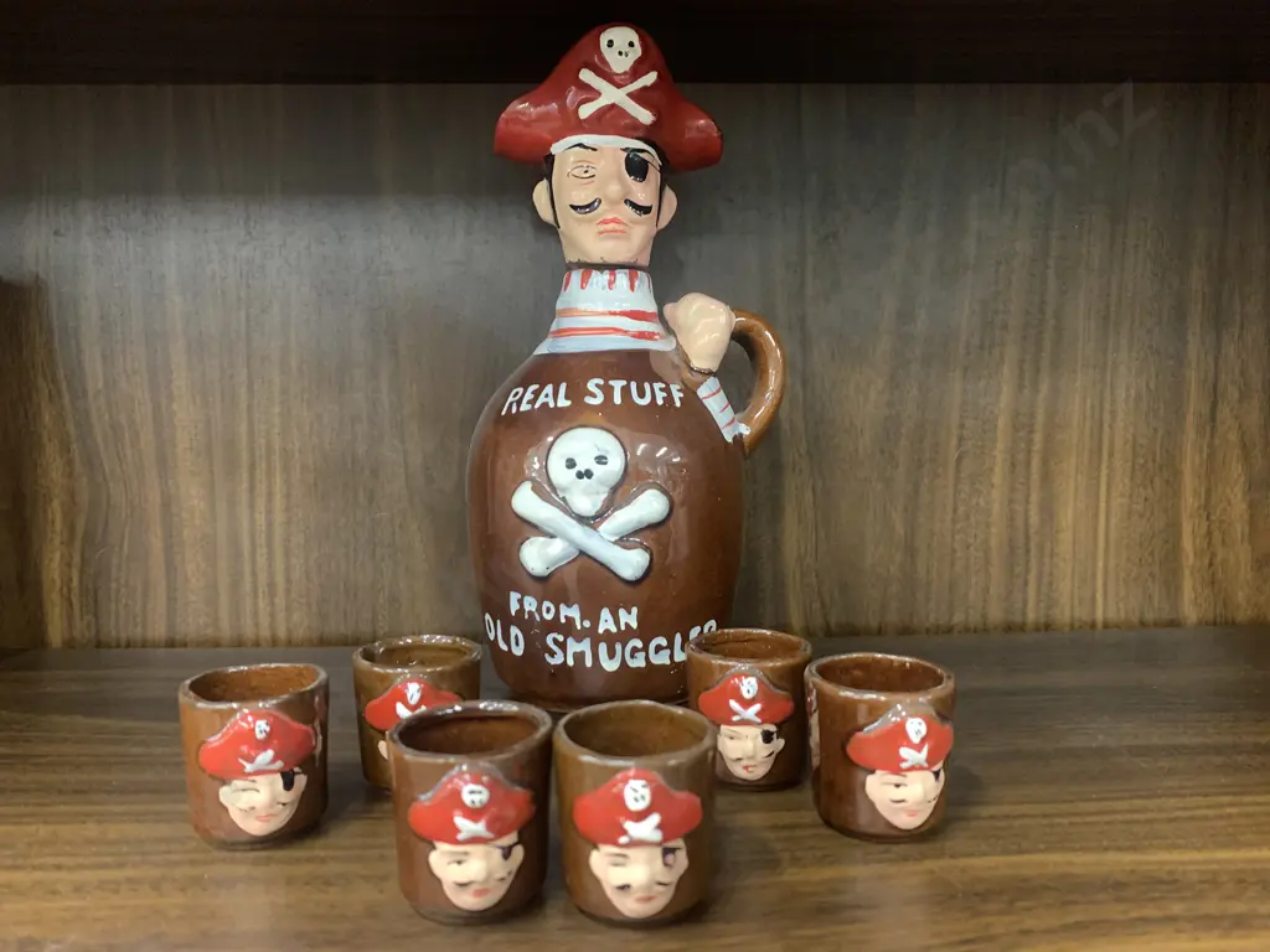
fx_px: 954
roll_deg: +0.4
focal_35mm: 26
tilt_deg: -5.5
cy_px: 476
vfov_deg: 53.1
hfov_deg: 67.3
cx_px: 635
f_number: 1.8
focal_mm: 4.25
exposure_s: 1/50
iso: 400
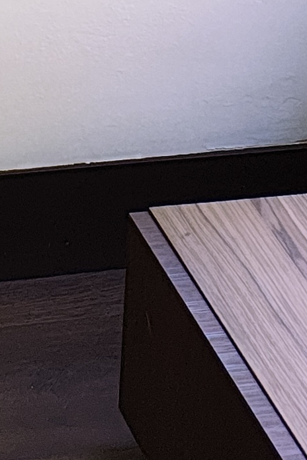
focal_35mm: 153
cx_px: -283
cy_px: -815
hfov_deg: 8.5
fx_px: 1957
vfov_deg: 10.5
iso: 200
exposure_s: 1/105
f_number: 1.4
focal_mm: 5.89
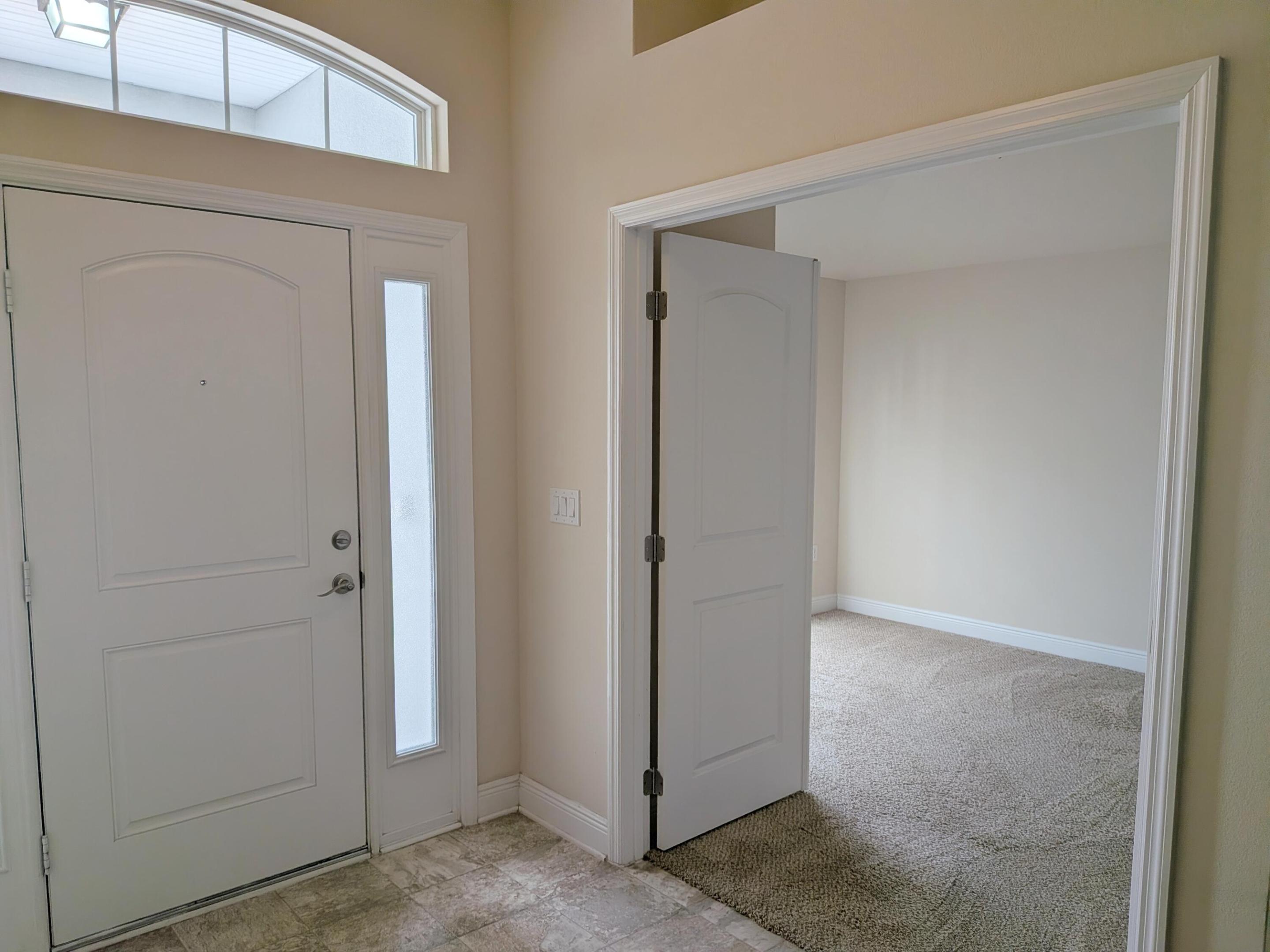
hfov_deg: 71.6
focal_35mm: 24
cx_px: 635
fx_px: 881
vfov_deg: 56.8
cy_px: 476
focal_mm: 4.53
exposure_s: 1/120
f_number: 1.7
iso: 44
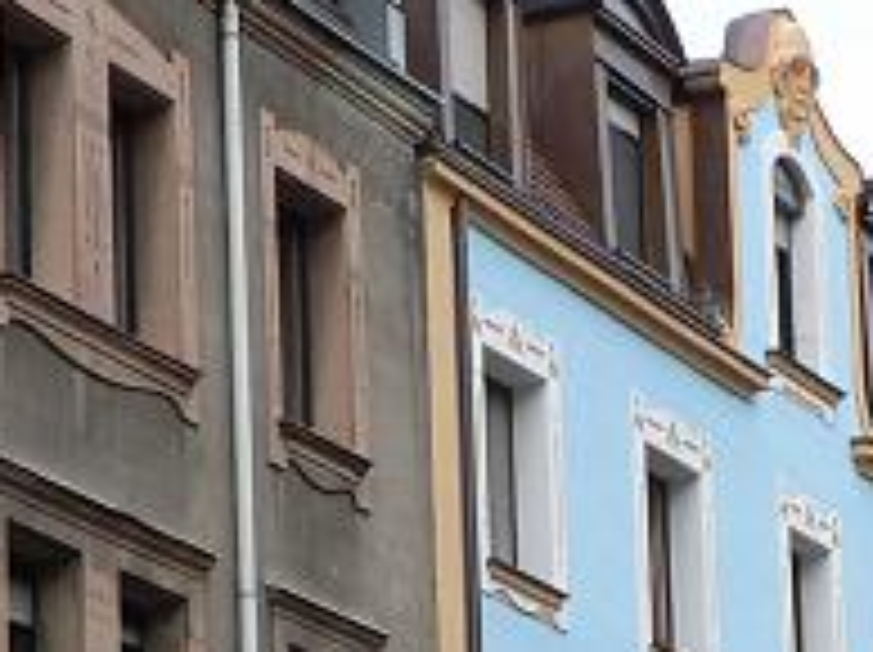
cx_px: 842
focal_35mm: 223
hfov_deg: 8.8
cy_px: 908
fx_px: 5617
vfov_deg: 6.6
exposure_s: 1/320
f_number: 4.5
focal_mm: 8.9
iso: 80
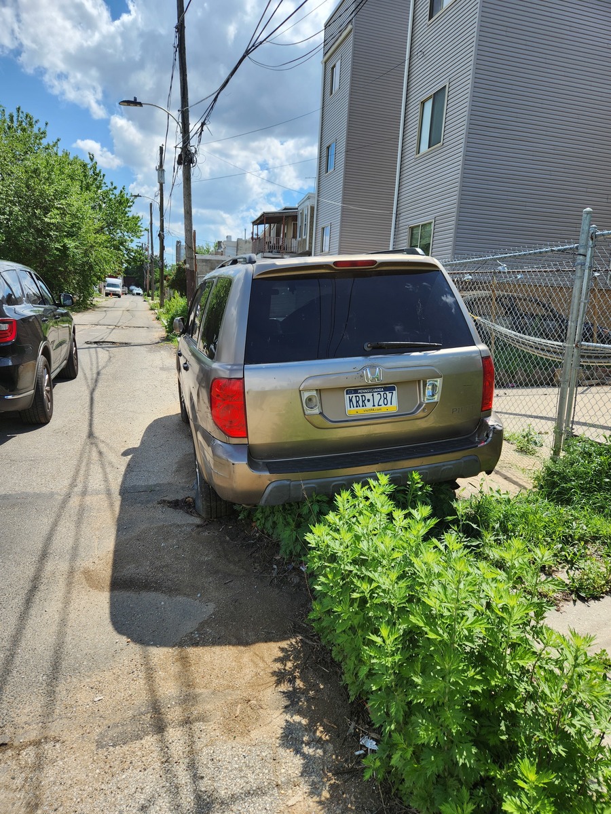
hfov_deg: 58.9
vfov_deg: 73.9
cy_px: 407
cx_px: 306
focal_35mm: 23
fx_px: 541
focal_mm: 5.4
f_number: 1.8
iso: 20
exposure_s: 1/1650
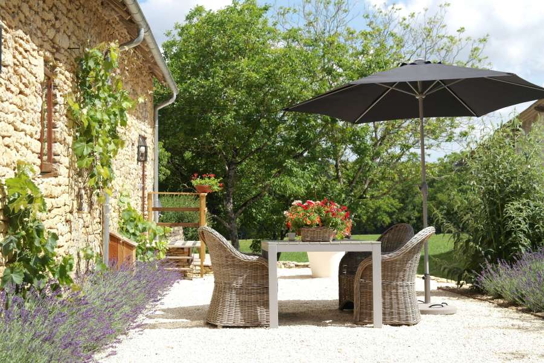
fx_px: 846
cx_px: 272
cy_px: 182
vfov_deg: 24.2
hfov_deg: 35.6
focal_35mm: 56
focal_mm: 37
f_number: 7.1
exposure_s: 1/200
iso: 100
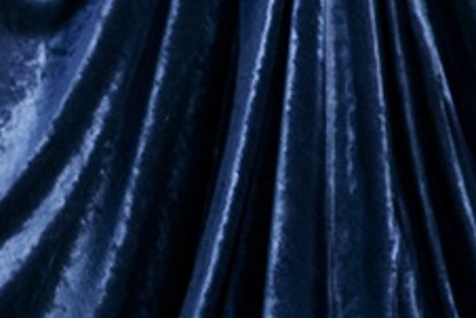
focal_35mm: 238
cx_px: -522
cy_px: 489
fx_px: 3149
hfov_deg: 8.2
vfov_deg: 5.7
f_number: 8
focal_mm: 51
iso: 250
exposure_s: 1/160
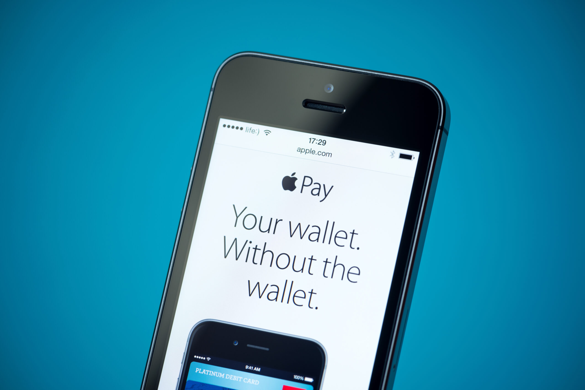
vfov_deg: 13.1
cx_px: 292
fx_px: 1707
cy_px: 195
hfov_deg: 19.4
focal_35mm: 105
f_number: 8
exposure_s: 1/6
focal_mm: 105
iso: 100
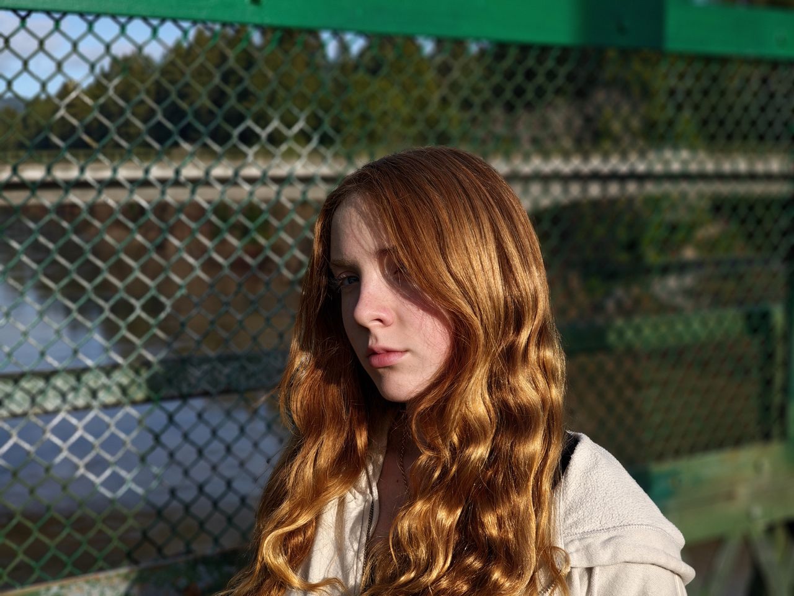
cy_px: 298
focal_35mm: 47
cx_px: 397
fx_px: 1078
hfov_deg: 40.4
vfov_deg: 30.9
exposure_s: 1/478
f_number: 4.5
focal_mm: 7.1
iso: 50
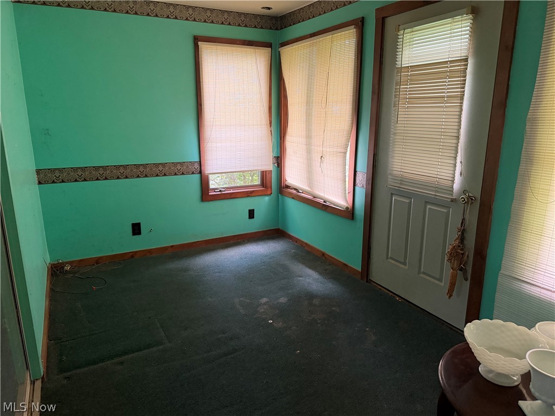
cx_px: 278
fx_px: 385
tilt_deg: -14.8
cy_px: 208
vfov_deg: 56.8
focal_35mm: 24
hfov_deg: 71.6
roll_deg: -0.2
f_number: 1.78
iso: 800
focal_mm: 6.76
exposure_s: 1/60
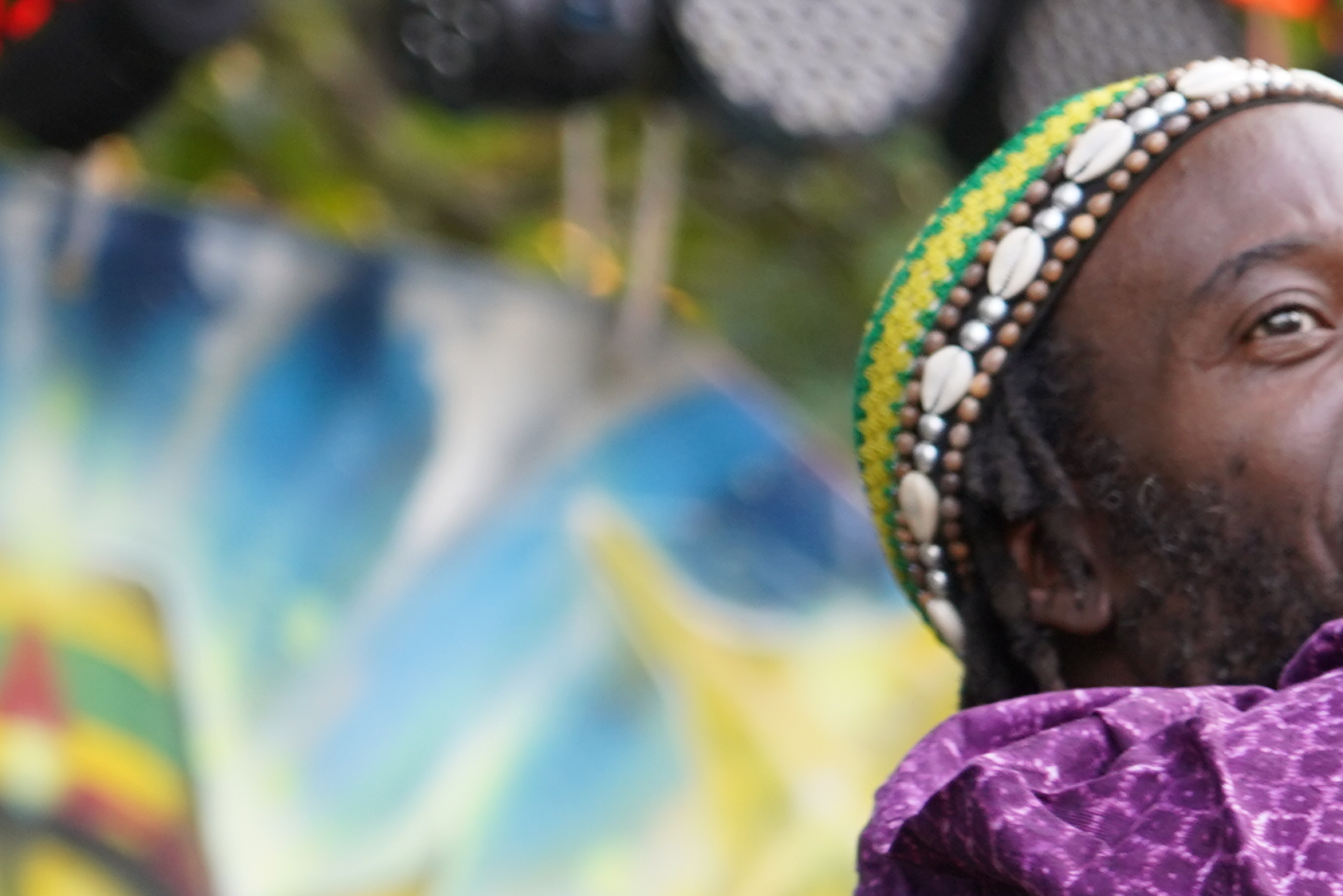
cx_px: 1936
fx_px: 13952
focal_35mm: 374
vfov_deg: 3.7
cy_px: 1388
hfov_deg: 5.5
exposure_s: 1/160
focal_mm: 105
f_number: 4
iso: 640
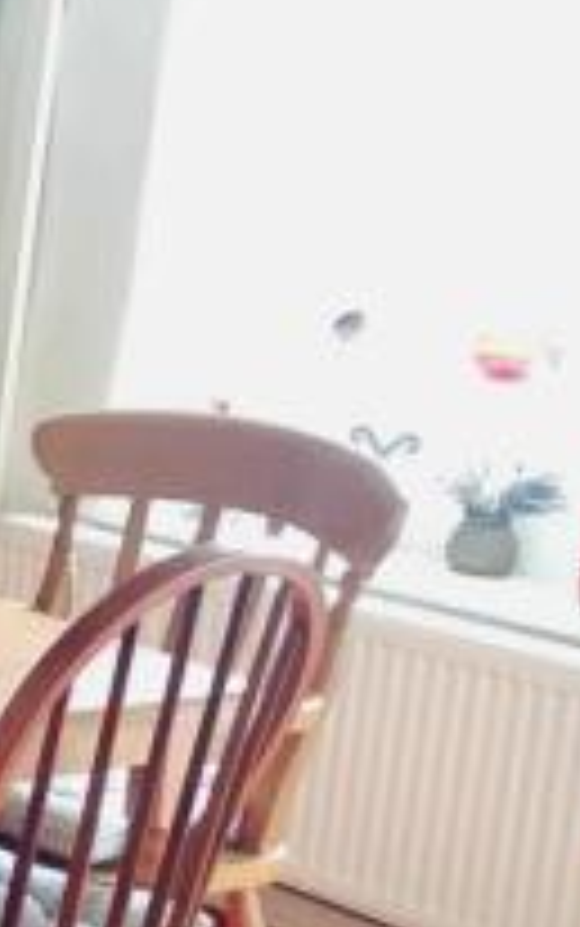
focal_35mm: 93
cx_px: -569
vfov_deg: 22.3
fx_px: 2349
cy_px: 479
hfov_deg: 12.5
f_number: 2.4
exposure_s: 1/30
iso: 400
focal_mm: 3.3
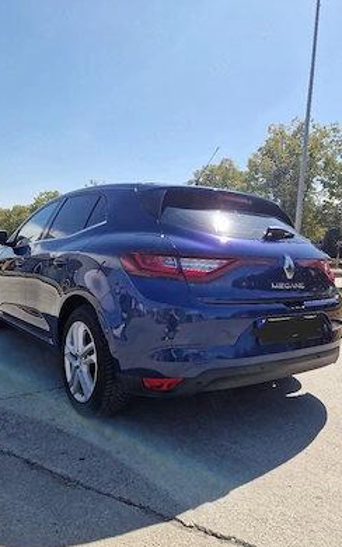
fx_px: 373
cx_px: 171
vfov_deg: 72.5
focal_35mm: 25
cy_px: 278
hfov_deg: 49.3
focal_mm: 5.4
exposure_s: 1/1429
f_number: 1.8
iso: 50
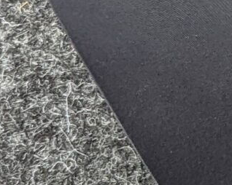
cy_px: -62
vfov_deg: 8.1
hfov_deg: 8.2
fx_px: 1297
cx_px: 767
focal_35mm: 189
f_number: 1.85
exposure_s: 1/33.3
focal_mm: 6.81
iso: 304
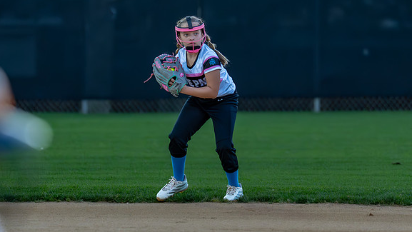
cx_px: 225
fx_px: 5704
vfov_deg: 2.3
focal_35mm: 522
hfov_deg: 4.1
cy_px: 115
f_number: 2.8
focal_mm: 200
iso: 2000
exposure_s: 1/1250
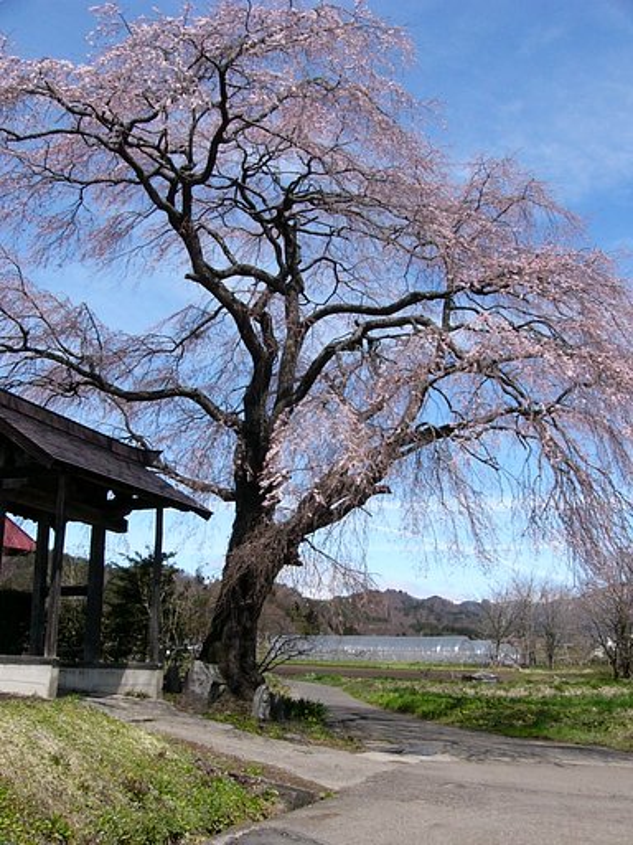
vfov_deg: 52.6
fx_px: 853
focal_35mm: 35
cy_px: 422
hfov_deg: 40.7
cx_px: 316
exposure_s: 1/320
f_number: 8
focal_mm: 4.6
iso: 100
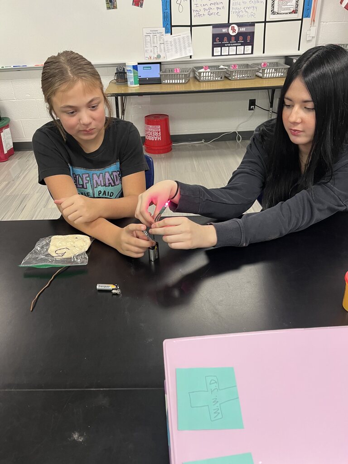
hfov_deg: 53.1
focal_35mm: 26
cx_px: 174
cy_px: 232
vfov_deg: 67.3
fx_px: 349
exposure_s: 1/60
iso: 200
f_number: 1.6
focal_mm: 5.1
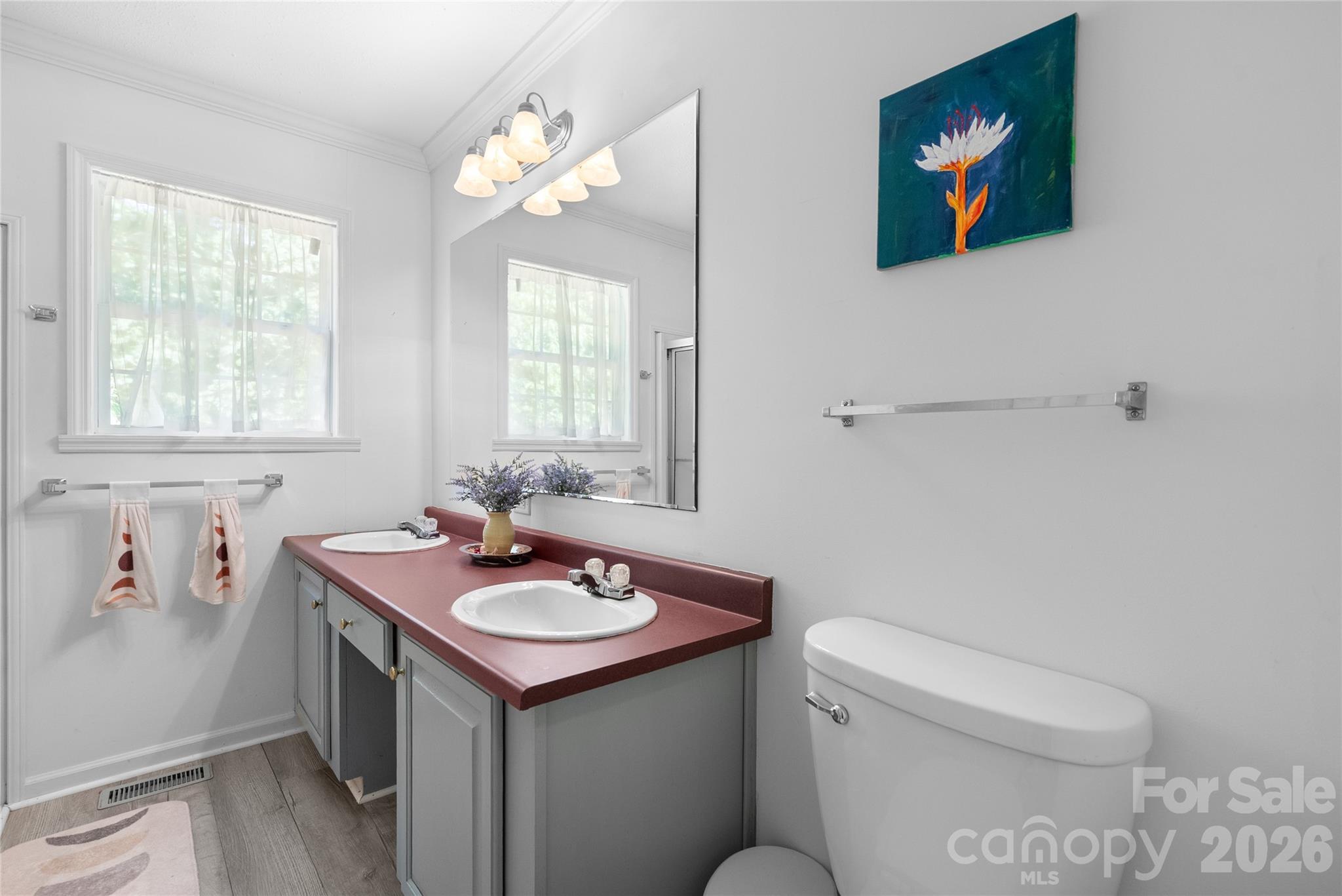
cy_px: 448
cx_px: 671
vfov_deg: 73.8
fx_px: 597
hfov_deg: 96.7
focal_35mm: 16
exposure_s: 1/125
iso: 1000
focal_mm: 16
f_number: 8
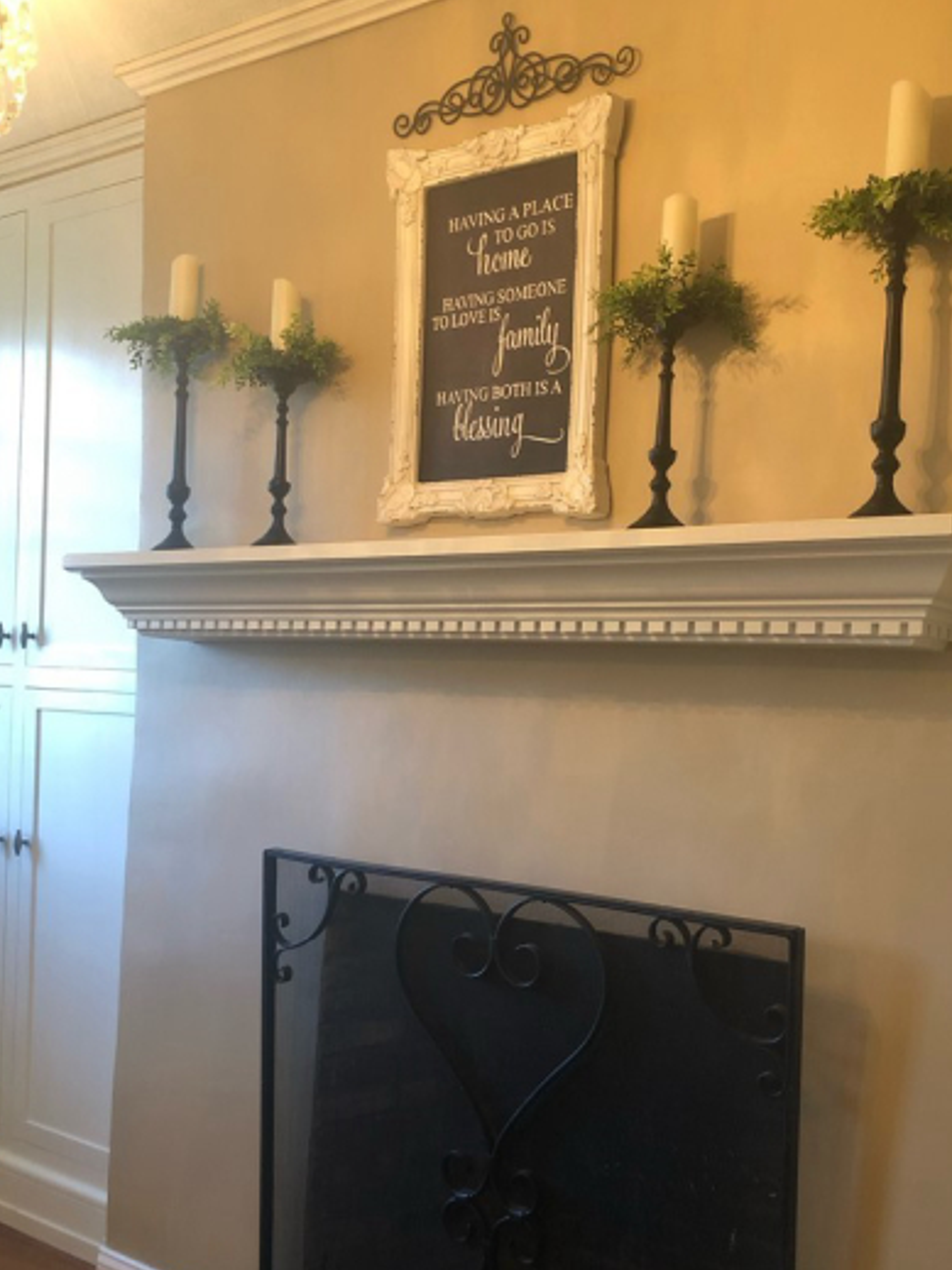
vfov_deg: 51.1
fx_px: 1321
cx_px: 514
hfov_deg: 39.6
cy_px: 750
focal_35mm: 36
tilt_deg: -1.3
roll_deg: -2.9
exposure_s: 1/15
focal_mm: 3.99
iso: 50
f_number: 1.8
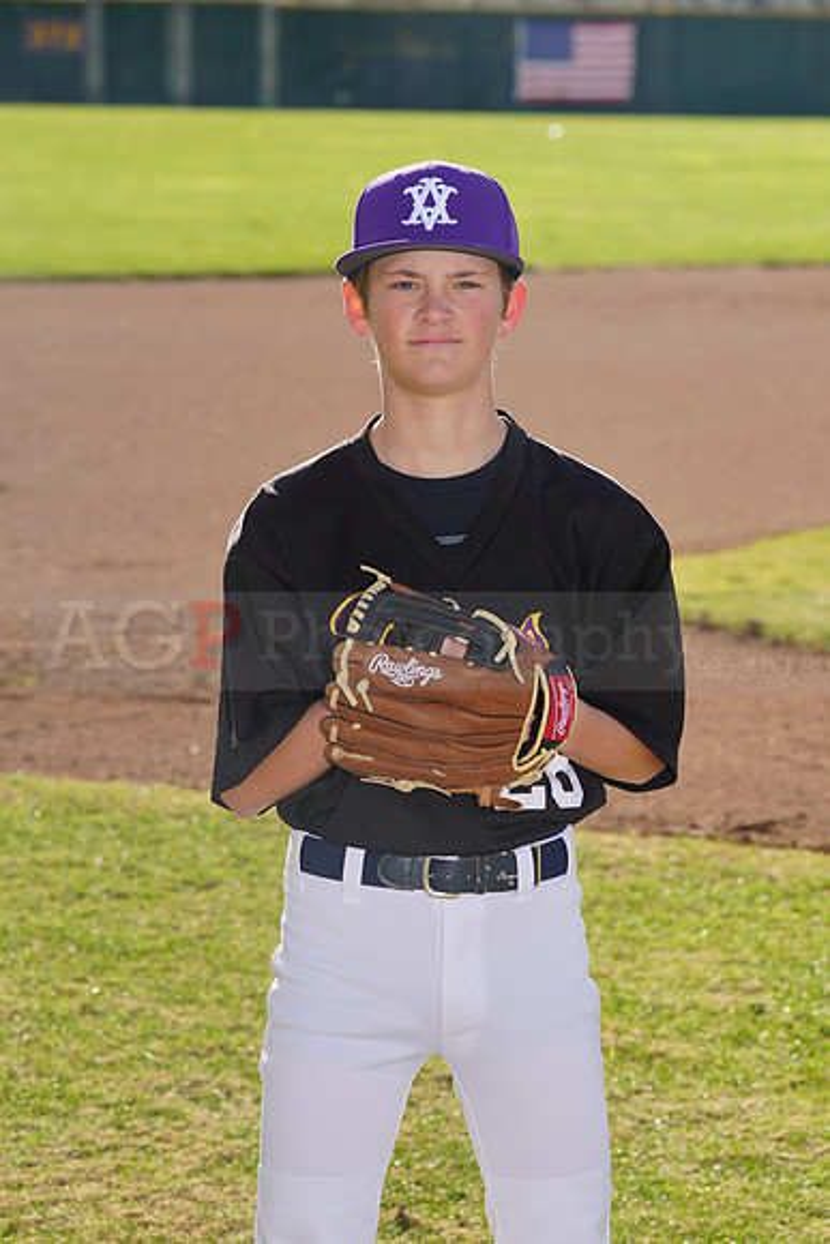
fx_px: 5460
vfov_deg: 13.0
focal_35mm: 158
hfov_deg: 8.7
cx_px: 415
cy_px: 622
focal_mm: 158
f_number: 9
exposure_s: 1/200
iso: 100
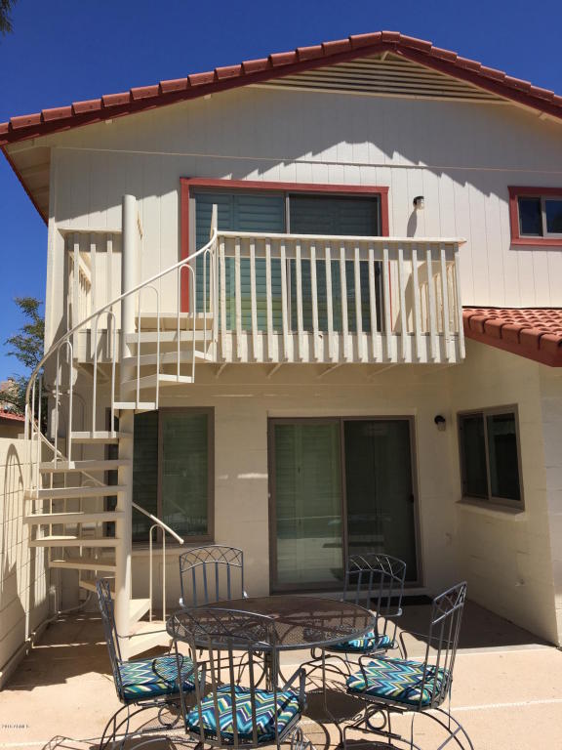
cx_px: 281
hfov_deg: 48.2
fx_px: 628
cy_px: 375
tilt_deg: +7.3
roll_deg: +0.9
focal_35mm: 29
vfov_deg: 61.7
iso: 25
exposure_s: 1/2959
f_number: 2.2
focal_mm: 4.15
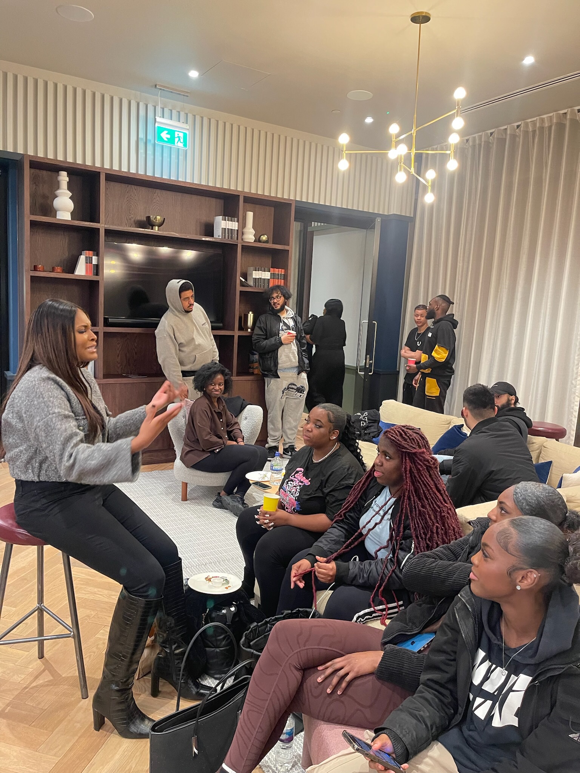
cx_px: 290
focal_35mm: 25
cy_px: 386
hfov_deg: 54.9
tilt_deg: -8.4
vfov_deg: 69.4
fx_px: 559
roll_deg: -2.9
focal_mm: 5.1
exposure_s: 1/50
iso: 400
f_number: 1.6
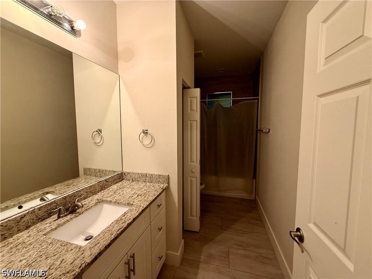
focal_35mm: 14
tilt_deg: -3.6
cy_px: 140
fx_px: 150
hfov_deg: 102.1
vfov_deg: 85.7
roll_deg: -0.2
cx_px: 186
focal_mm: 2.22
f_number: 2.2
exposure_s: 1/60
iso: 200
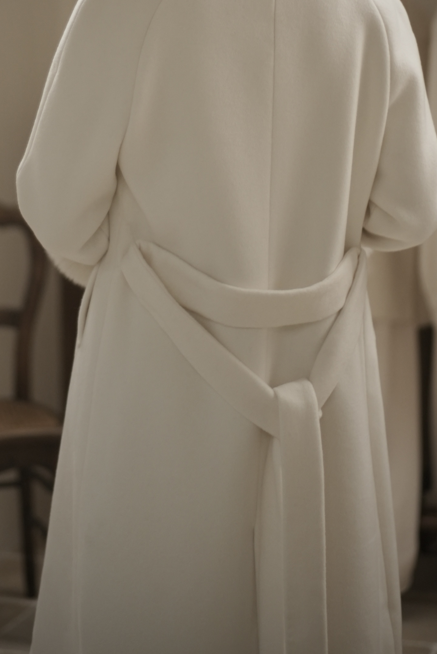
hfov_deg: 21.6
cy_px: 286
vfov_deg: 31.8
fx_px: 1145
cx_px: 190
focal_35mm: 63
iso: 1600
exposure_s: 1/320
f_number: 1.8
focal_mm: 55
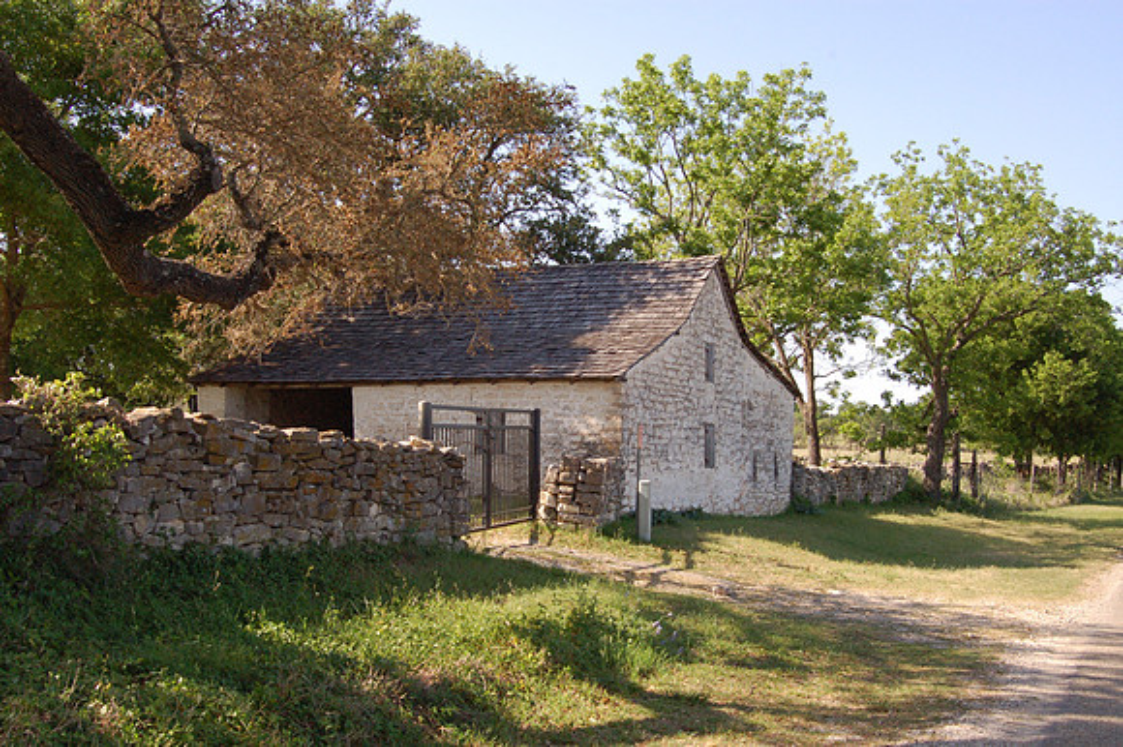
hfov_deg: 49.6
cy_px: 374
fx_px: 1216
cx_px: 562
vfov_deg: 34.2
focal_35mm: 39
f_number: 11
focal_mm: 26
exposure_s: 1/320
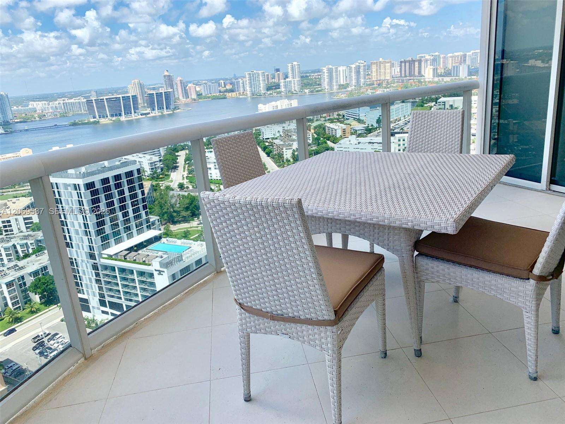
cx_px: 282
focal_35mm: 26
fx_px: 424
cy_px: 212
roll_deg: +5.2
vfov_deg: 53.1
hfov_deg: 67.3
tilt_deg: -16.1
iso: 25
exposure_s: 1/1190
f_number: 1.8
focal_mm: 4.25
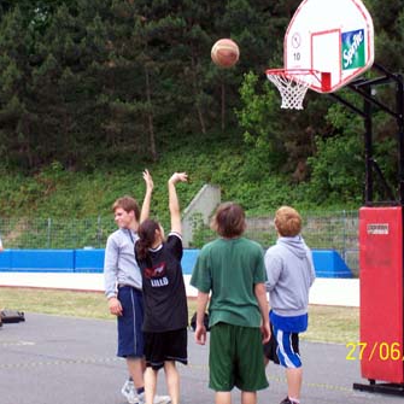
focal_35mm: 121
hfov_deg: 14.4
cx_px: 212
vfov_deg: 14.4
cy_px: 201
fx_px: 1598
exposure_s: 1/256
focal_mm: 16.8
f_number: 4.6
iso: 153
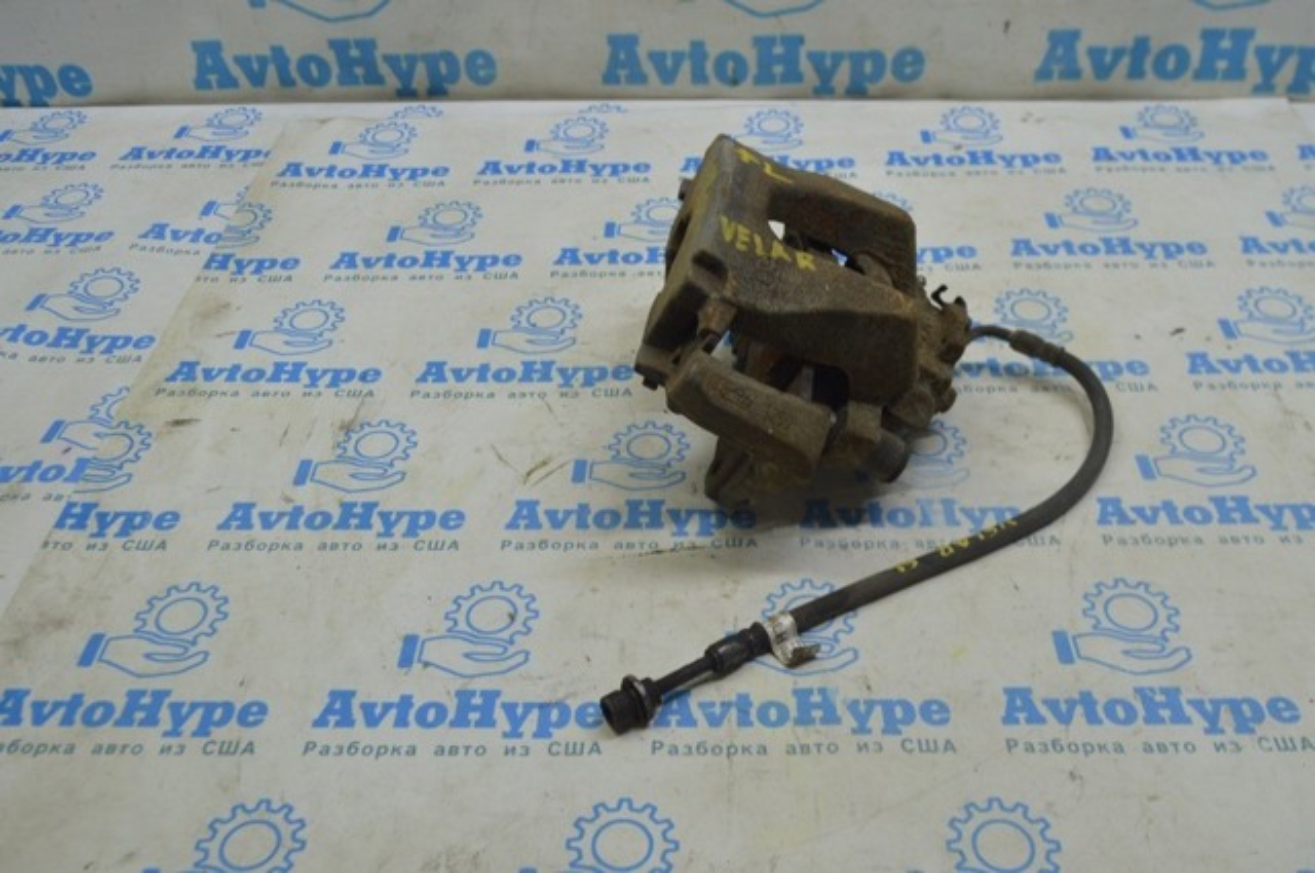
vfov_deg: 36.8
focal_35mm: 36
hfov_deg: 53.2
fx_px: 1313
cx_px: 658
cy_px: 436
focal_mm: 24
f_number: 7.1
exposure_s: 1/40
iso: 400
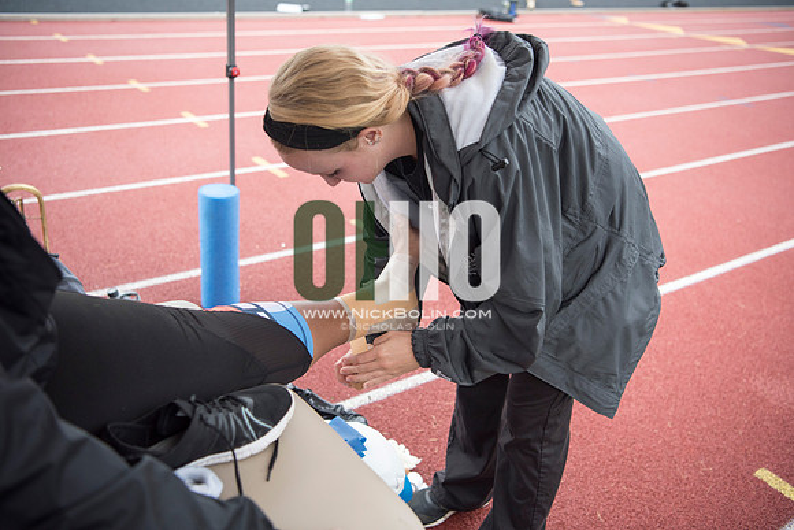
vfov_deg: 37.9
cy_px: 265
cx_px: 397
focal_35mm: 35
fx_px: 772
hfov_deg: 54.4
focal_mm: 35
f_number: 3.2
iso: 500
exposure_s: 1/400
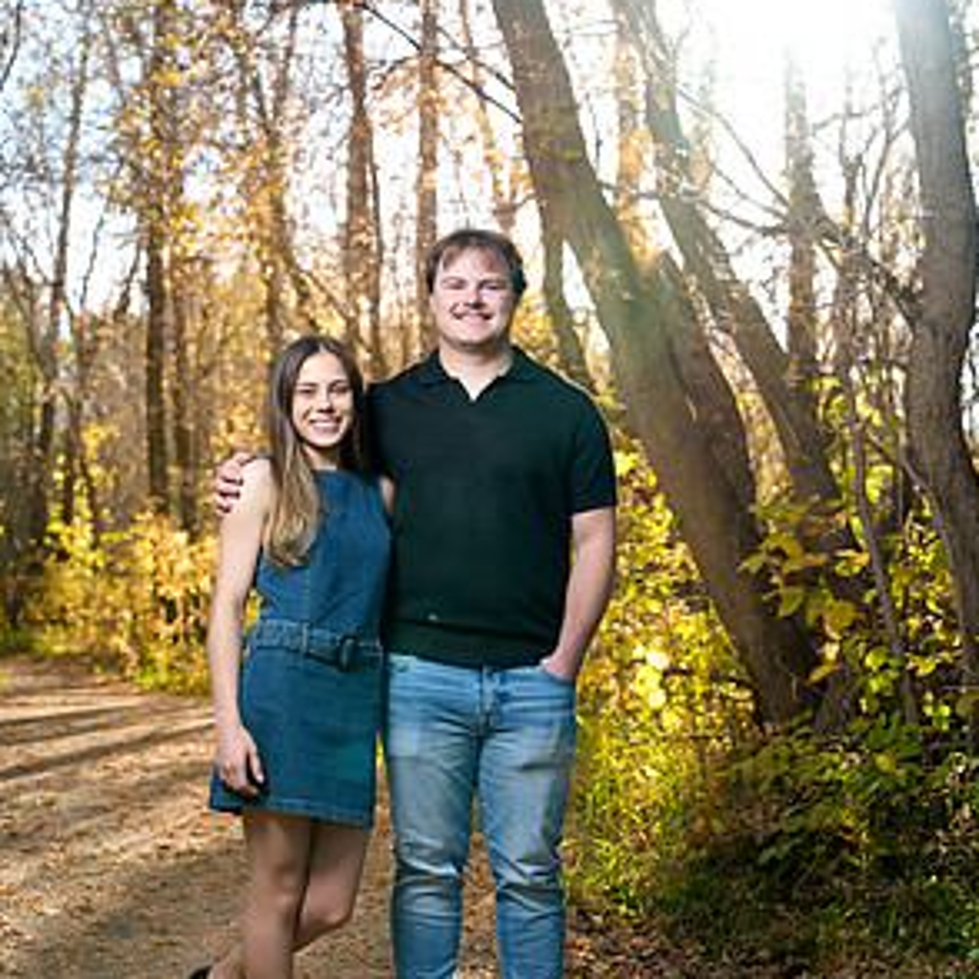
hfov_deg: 26.5
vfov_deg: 26.5
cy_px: 516
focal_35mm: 65
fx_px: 2080
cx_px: 490
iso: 400
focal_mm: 50
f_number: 3.5
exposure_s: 1/160
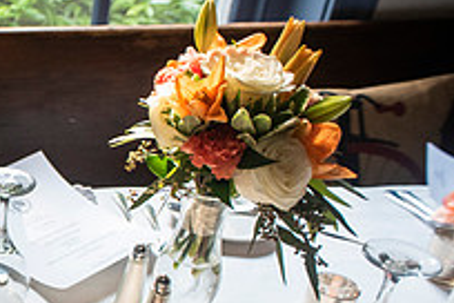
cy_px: 224
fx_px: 719
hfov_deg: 27.8
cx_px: -165
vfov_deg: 23.6
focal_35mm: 57
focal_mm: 20
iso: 1600
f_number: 2.8
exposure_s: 1/500
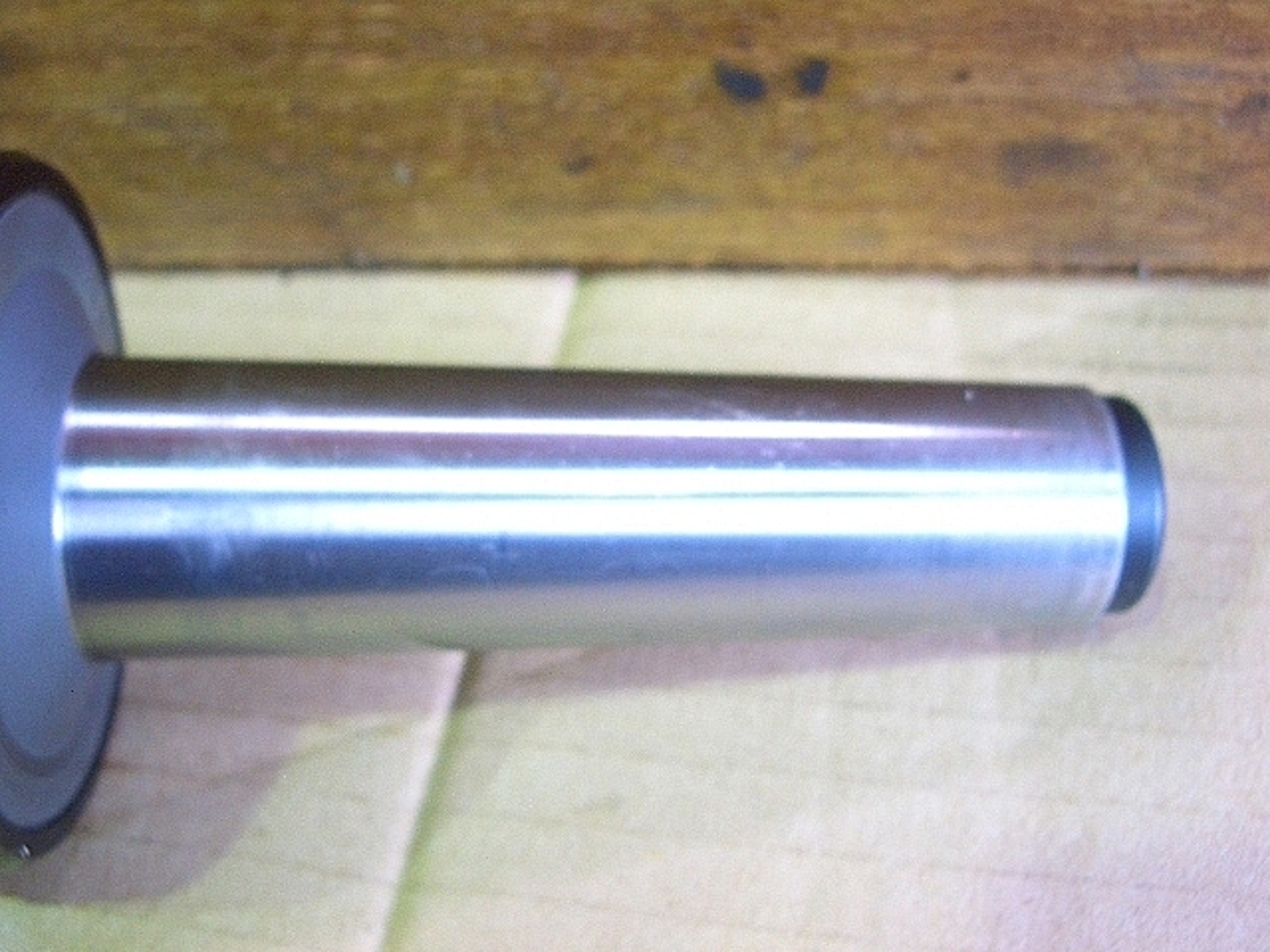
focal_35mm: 41
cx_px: 635
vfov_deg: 35.1
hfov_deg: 45.8
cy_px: 476
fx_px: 1504
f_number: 2.8
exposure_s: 1/8
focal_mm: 6.8
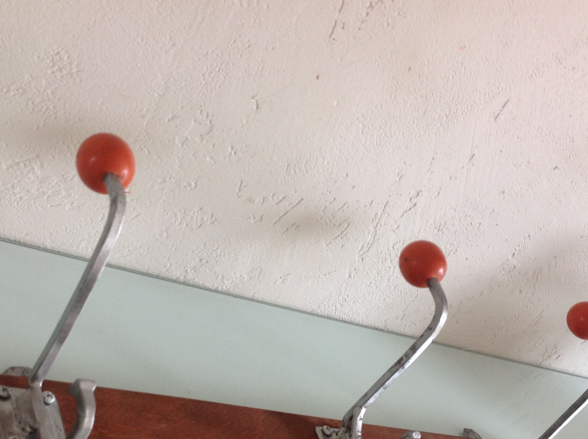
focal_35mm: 54
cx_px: 268
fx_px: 916
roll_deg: -39.4
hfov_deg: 35.6
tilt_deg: -29.1
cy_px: 325
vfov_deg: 26.6
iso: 50
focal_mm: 4.28
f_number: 2.4
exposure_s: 1/24
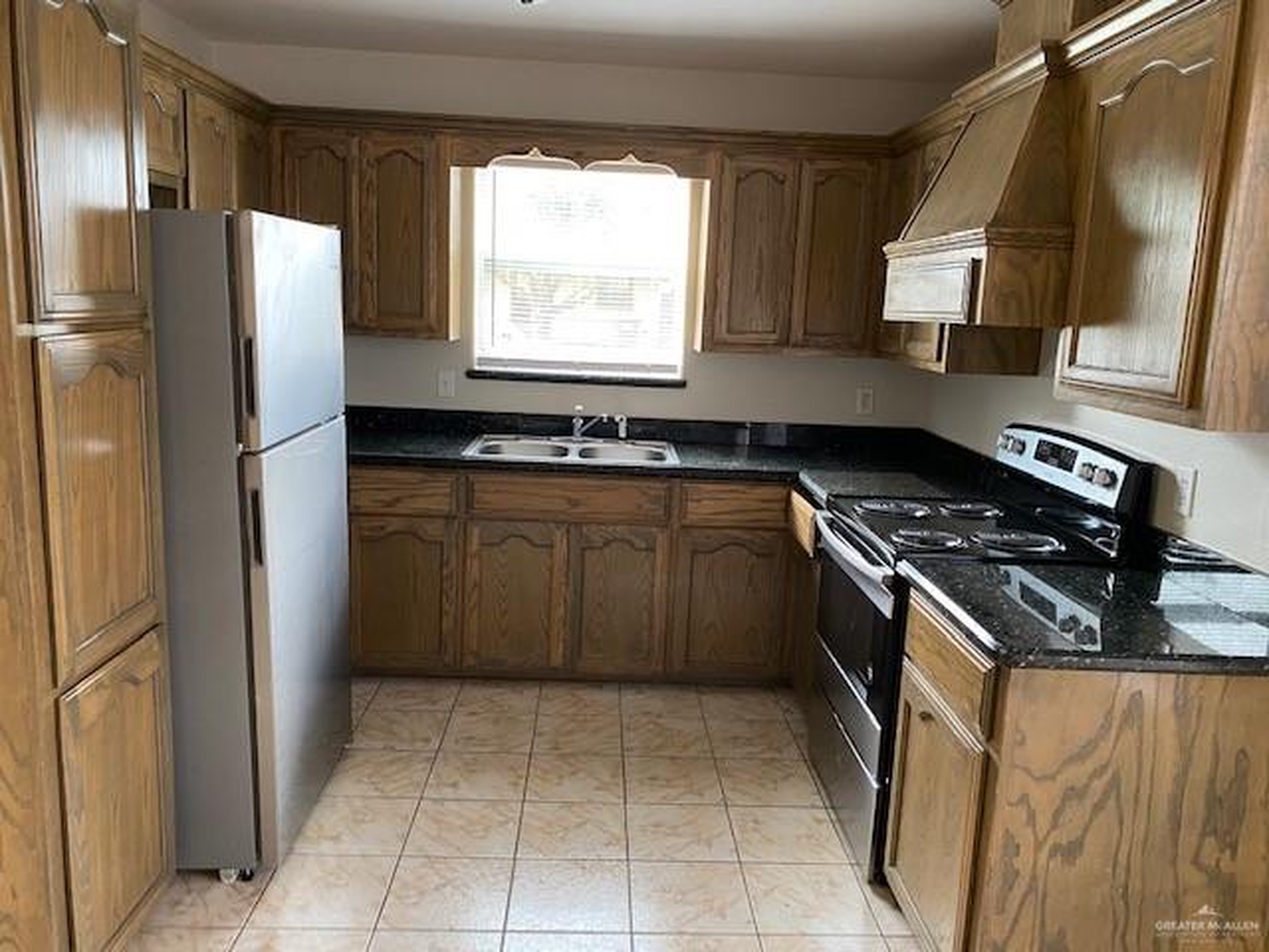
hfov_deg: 67.3
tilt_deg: -9.2
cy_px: 476
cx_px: 634
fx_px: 953
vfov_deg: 53.1
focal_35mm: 26
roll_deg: -1.6
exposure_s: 1/60
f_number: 1.8
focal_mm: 4.25
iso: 160
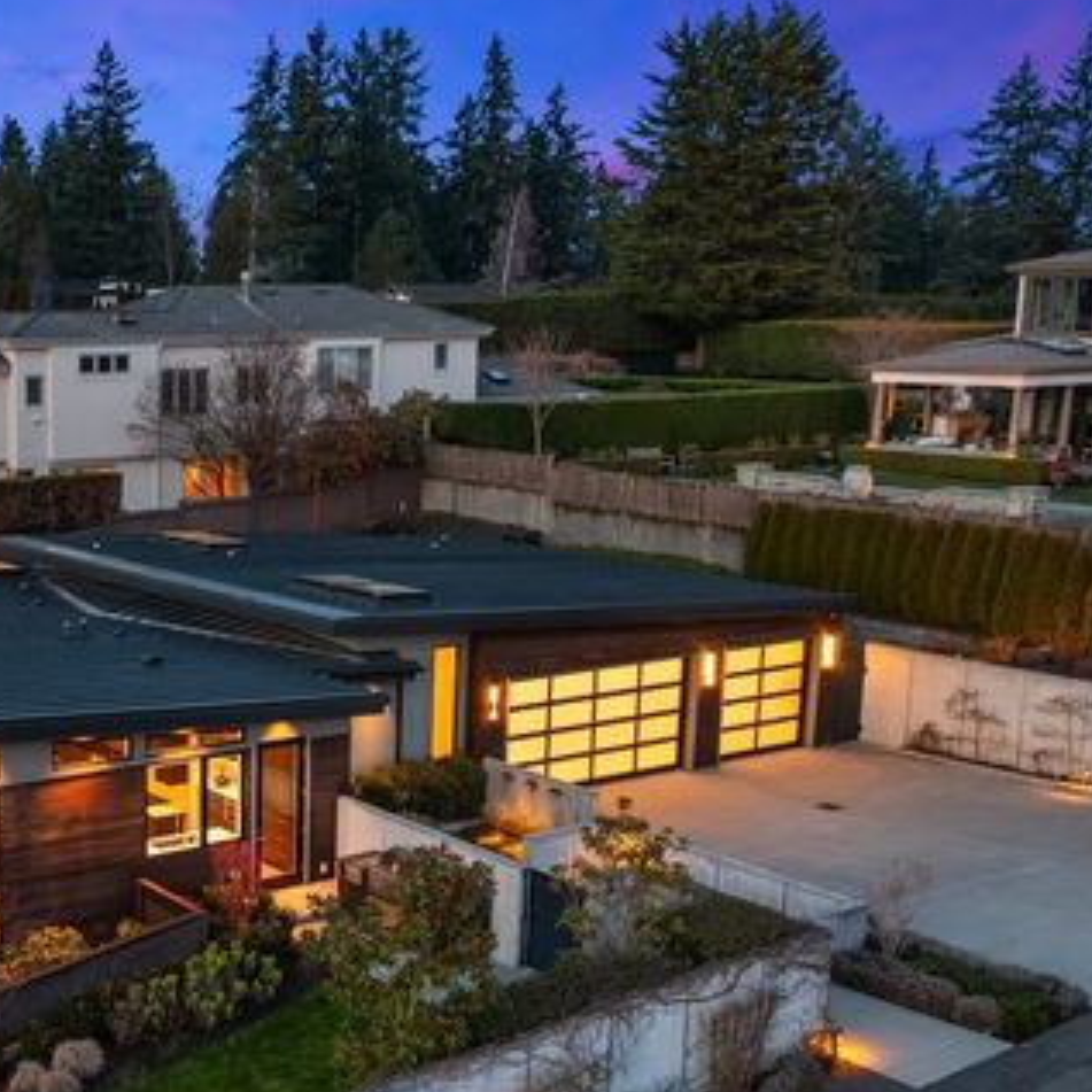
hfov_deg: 33.1
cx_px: 59
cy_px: 679
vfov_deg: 35.2
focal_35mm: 48
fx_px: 1713
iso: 400
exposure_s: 1/15
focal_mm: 10.26
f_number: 2.8
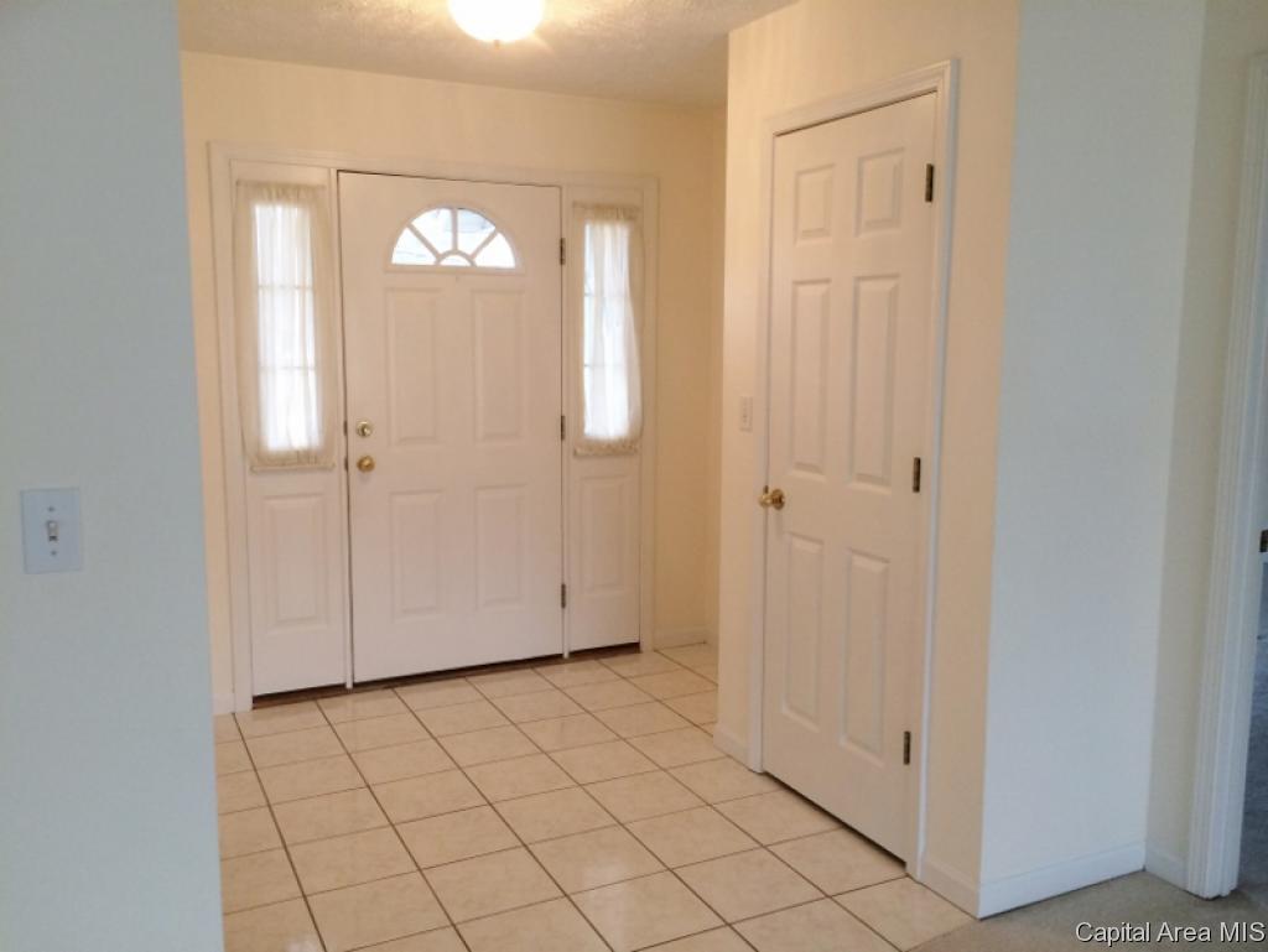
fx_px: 1099
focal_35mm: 30
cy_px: 476
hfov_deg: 59.9
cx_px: 634
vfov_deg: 46.8
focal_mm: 4.12
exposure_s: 1/30
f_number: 2.2
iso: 50
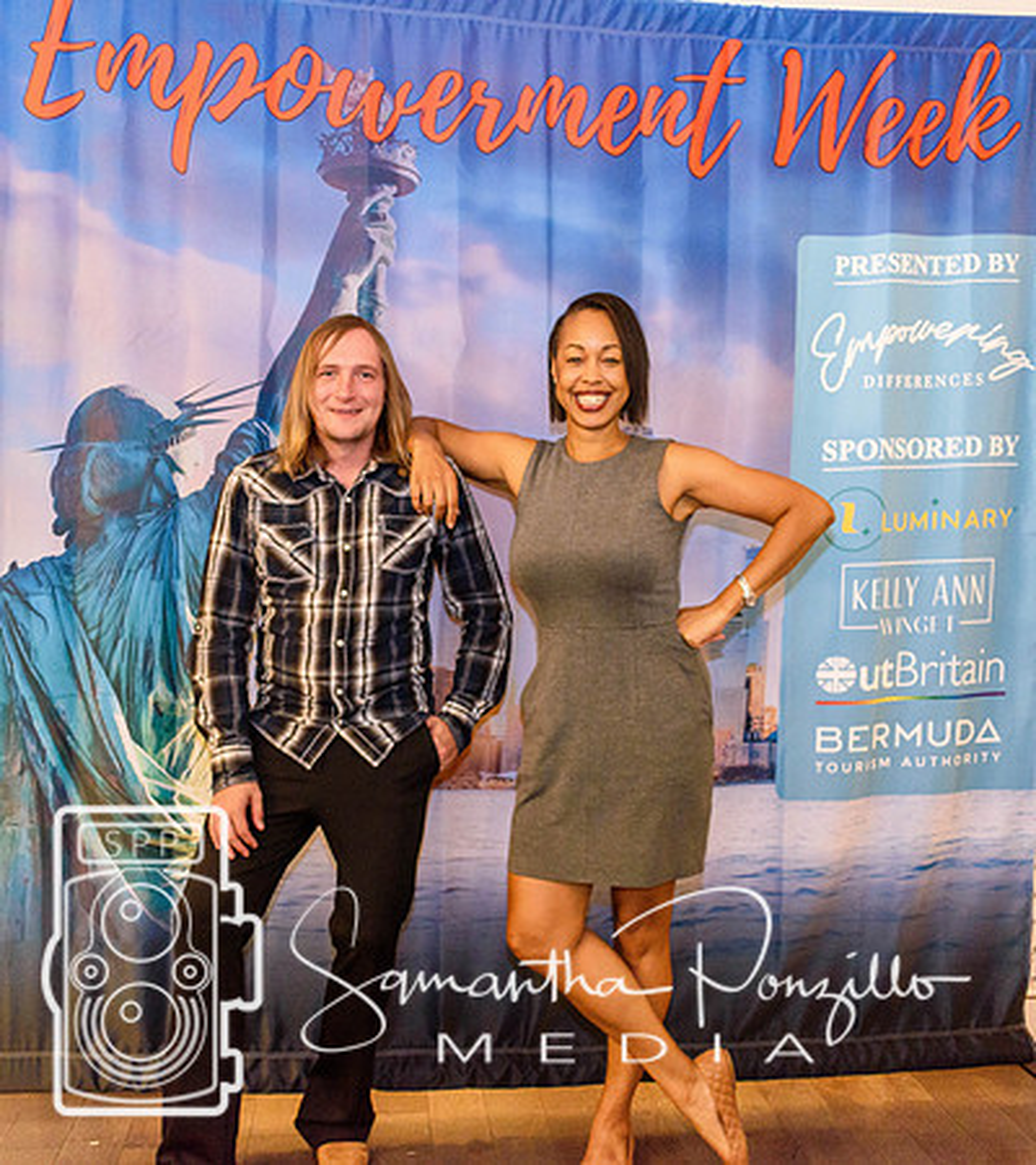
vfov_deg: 47.9
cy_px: 582
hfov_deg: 43.1
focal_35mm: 36
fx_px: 1311
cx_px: 480
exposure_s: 1/60
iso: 800
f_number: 3.5
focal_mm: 18
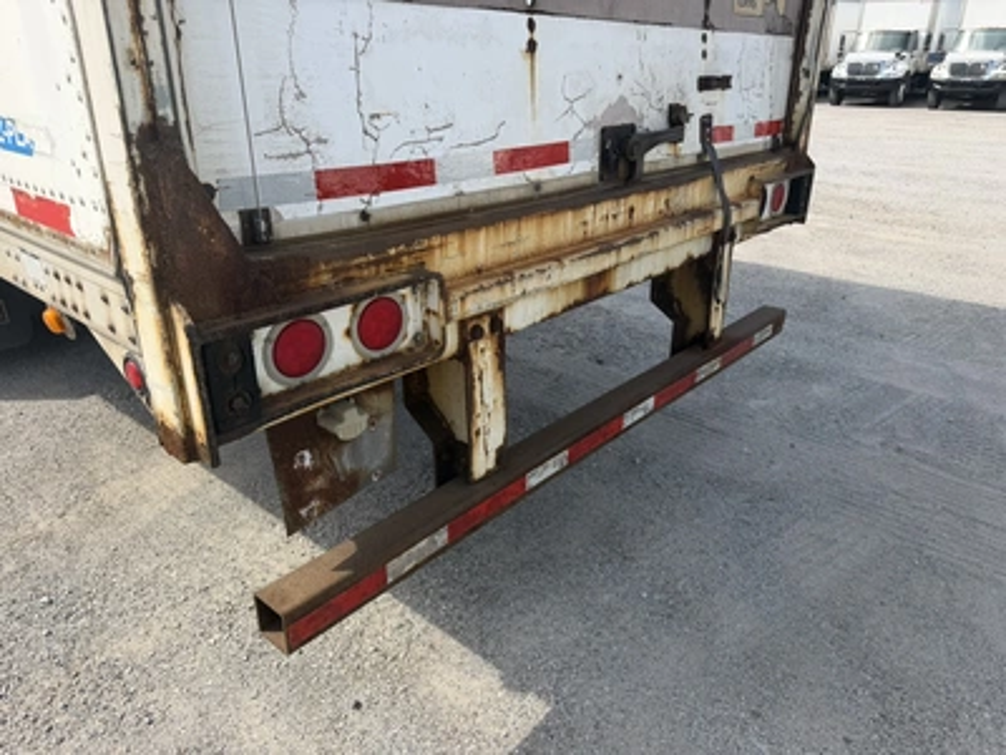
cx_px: 503
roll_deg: +2.0
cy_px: 378
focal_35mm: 24
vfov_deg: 56.8
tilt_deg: -20.0
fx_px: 697
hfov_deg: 71.6
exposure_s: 1/1901
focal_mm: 6.76
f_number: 1.78
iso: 80
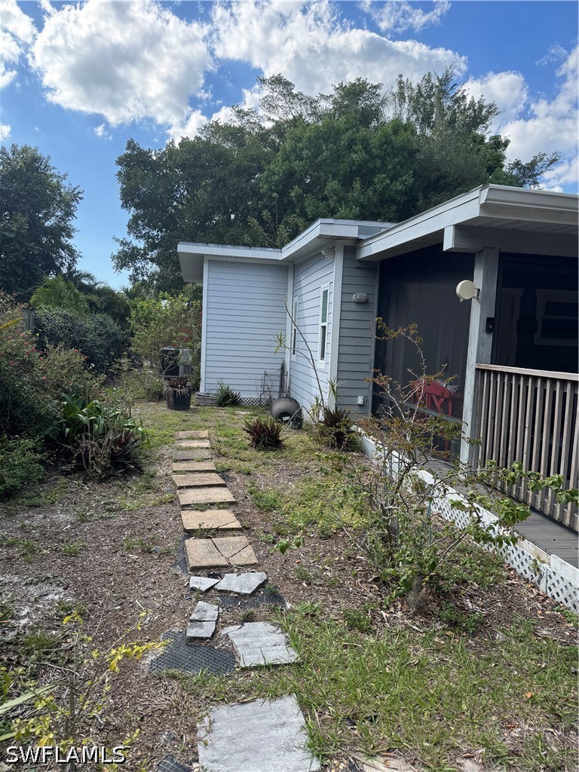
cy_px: 386
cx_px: 290
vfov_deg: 71.6
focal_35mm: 24
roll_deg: -3.1
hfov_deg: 56.8
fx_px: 535
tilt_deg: -3.8
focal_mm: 6.76
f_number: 1.78
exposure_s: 1/1456
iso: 80
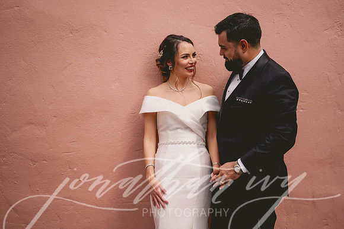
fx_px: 477
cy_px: 114
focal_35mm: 50
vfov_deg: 27.0
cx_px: 172
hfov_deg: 39.6
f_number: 1.8
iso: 64
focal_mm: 50
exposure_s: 1/800
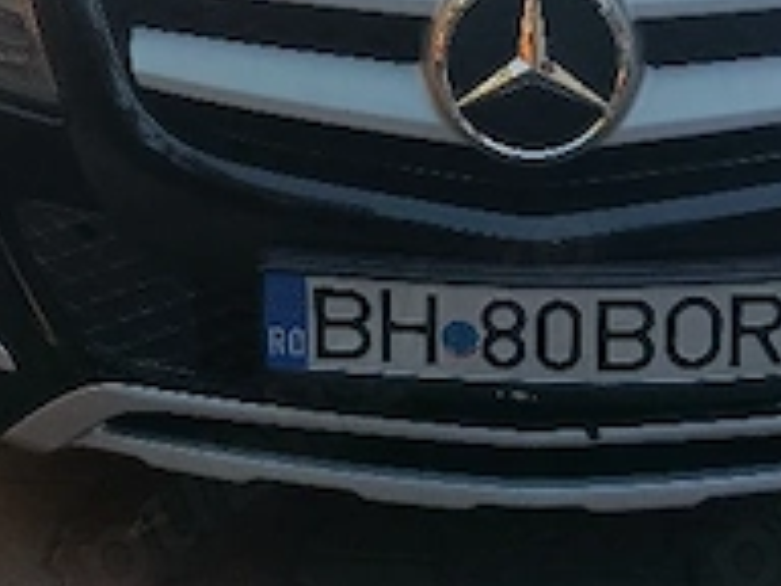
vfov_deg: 18.1
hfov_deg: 25.9
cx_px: 496
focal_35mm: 75
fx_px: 1692
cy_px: -212
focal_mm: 5.24
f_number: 1.7
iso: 62
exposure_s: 1/100
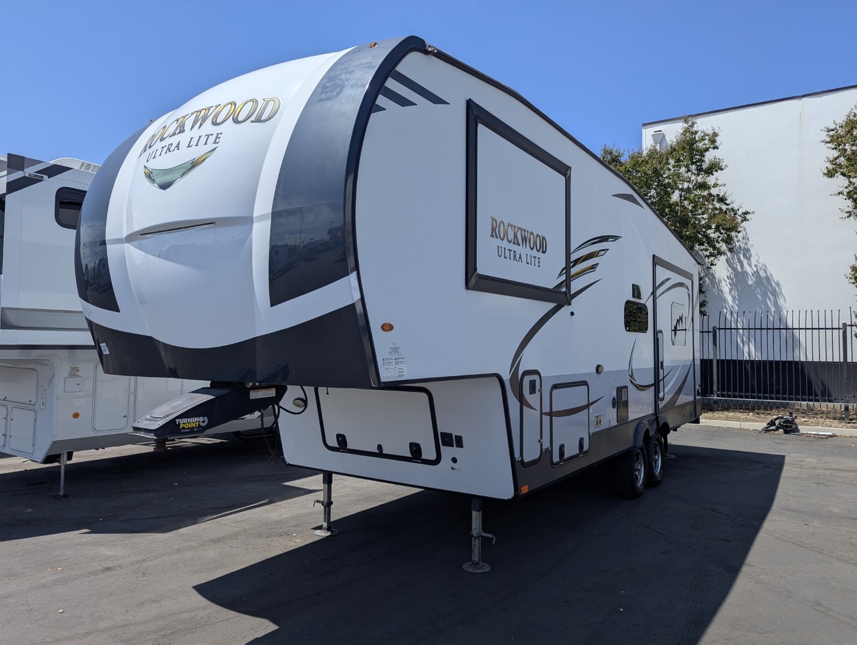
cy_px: 322
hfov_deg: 71.5
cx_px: 428
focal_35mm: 24
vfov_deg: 56.9
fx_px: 595
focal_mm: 6.81
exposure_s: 1/3145
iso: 45
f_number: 1.85
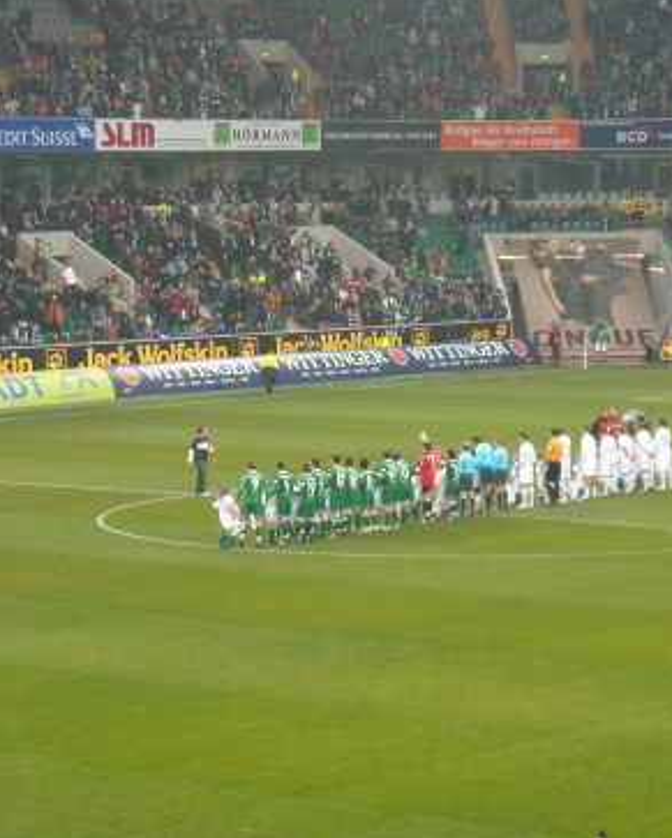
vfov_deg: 13.7
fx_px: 3501
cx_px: 427
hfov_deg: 11.0
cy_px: 414
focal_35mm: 141
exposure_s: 1/60
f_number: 4.7
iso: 175
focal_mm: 17.1
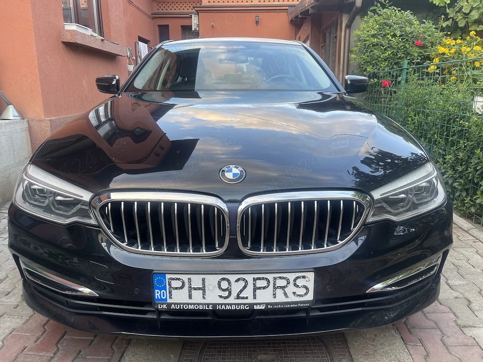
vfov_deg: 54.9
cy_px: 181
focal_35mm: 25
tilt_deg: -14.7
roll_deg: +0.5
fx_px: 349
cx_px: 242
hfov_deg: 69.4
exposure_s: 1/121
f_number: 1.6
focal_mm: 5.1
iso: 80
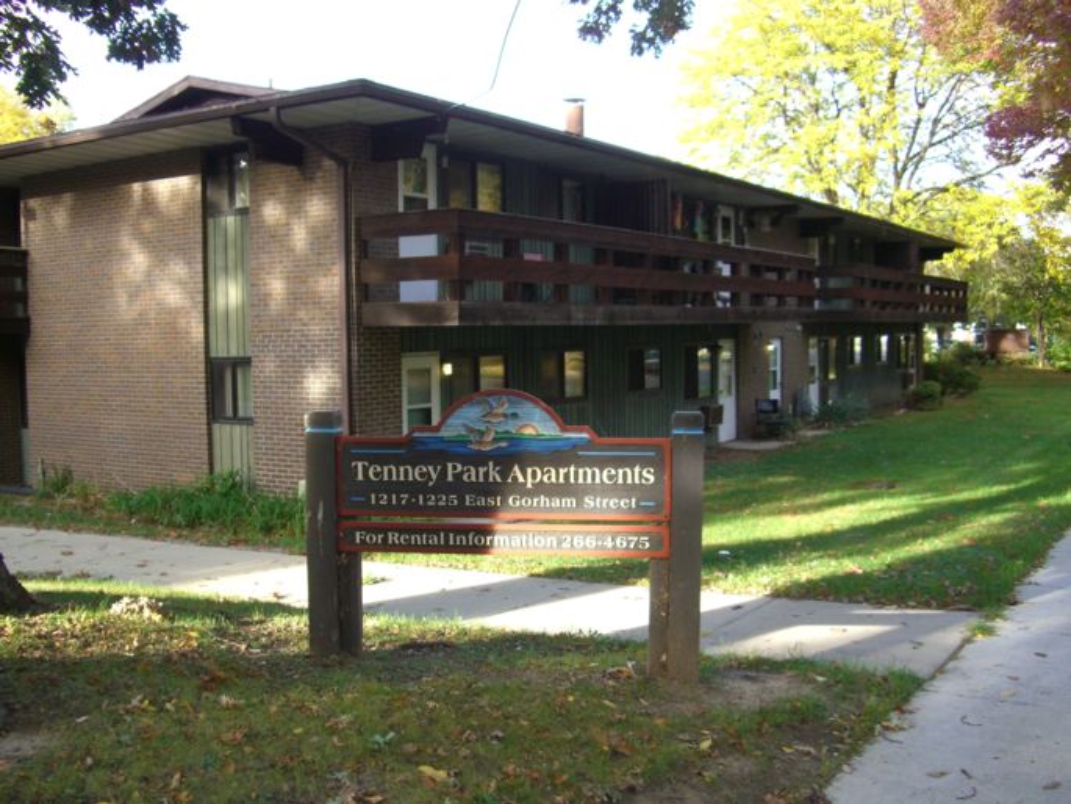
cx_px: 536
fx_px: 1176
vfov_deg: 37.7
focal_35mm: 38
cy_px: 402
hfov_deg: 49.0
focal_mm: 7.9
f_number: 2.8
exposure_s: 1/125
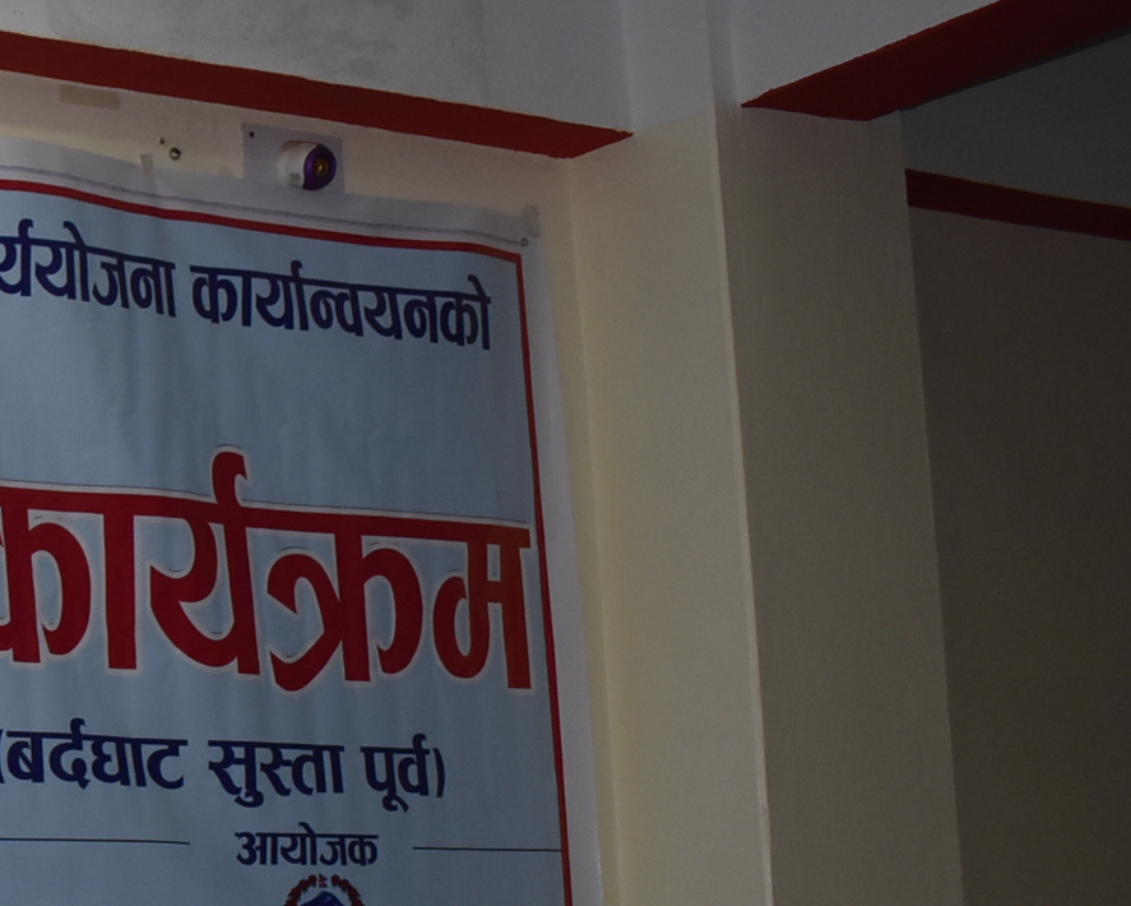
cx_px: -664
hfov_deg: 17.6
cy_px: 800
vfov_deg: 16.0
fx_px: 3181
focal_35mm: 95
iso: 800
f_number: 3.5
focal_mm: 20
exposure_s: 1/125
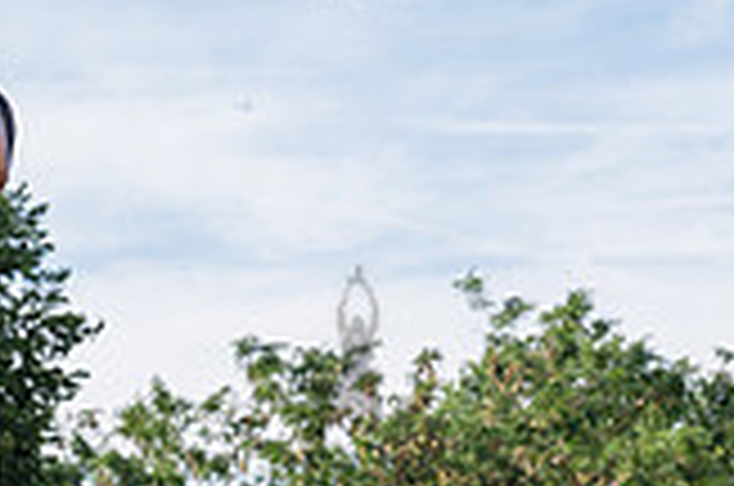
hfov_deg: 12.6
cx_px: 351
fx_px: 3337
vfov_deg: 8.3
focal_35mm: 164
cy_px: 342
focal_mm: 46
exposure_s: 1/1250
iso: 500
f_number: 5
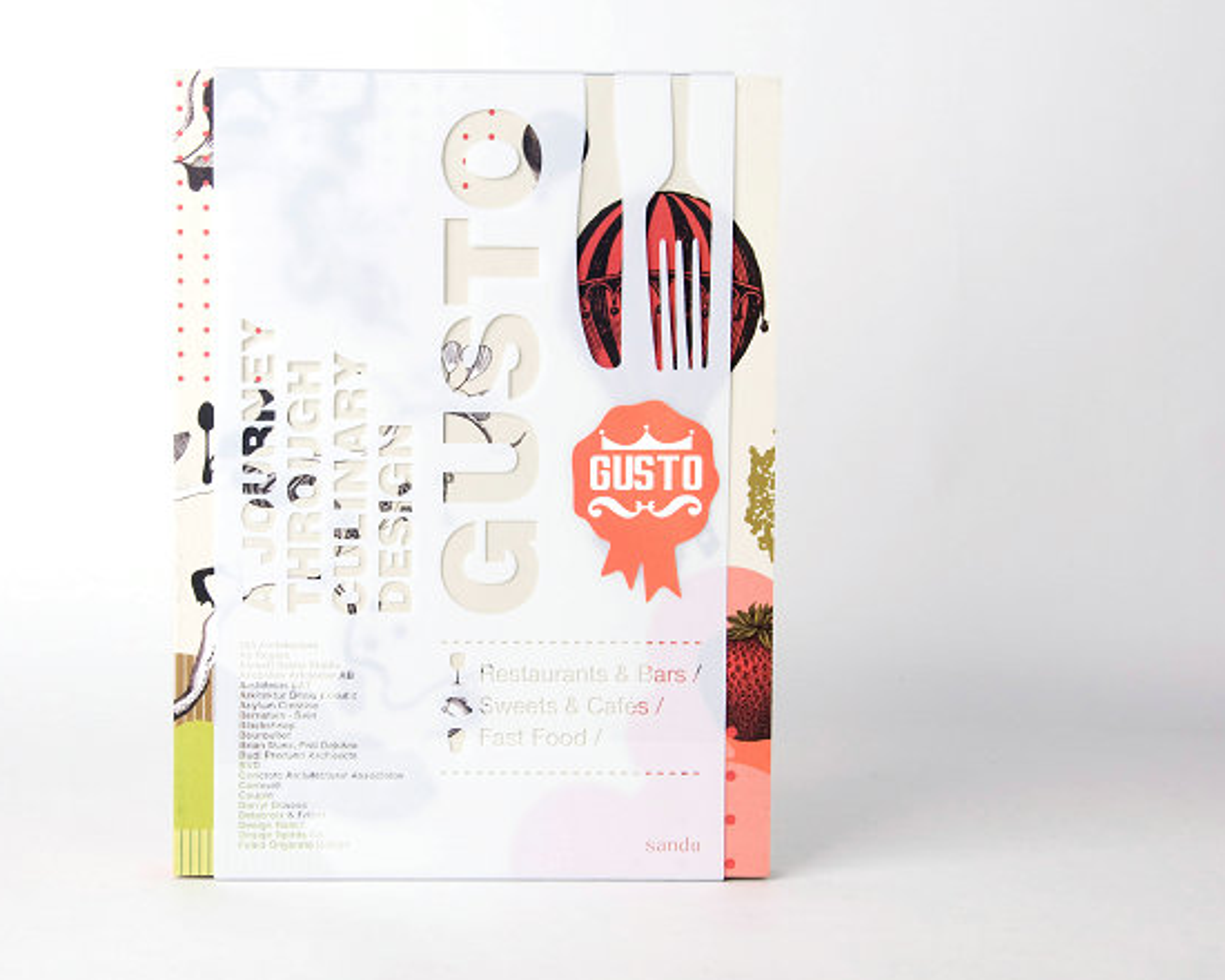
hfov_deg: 27.9
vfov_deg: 22.5
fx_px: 2465
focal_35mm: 68
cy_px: 480
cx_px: 499
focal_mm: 38
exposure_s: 1/100
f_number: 11
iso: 200
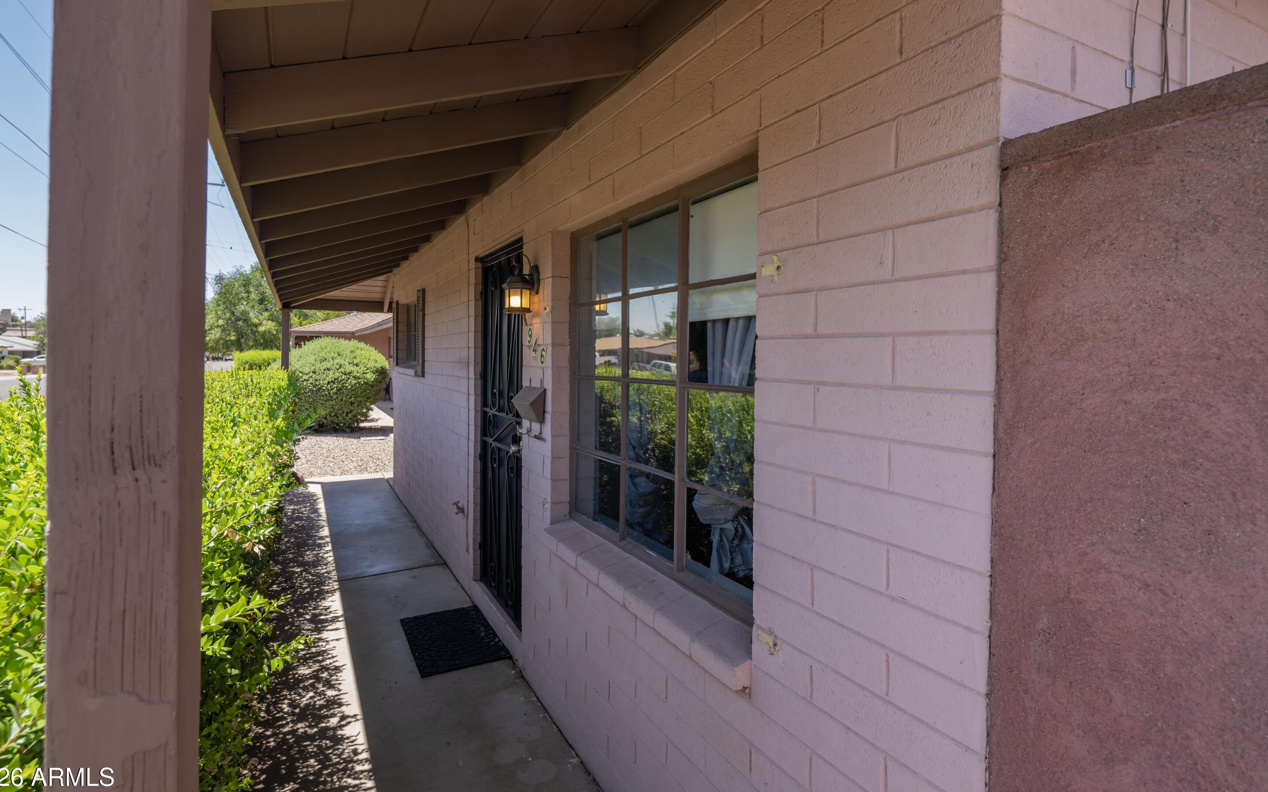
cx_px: 625
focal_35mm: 18
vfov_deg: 65.0
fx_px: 622
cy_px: 379
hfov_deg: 91.1
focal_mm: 17
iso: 200
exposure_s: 1/125
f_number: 8
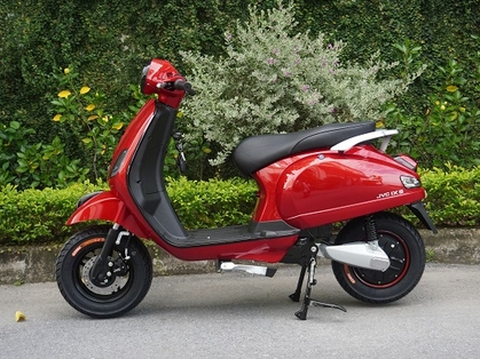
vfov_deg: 33.6
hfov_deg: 43.8
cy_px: 180
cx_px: 259
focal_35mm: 43
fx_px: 596
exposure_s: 1/160
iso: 400
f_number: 4.5
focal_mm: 26
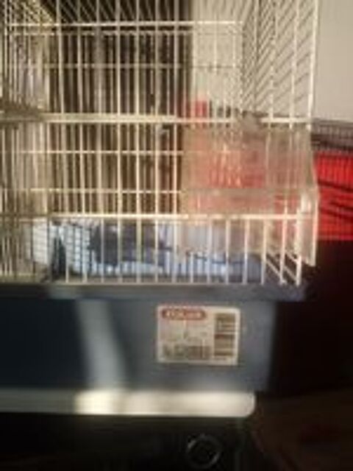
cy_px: 236
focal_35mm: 26
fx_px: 354
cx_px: 176
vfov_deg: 67.3
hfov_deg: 53.1
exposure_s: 1/551
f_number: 1.8
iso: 109
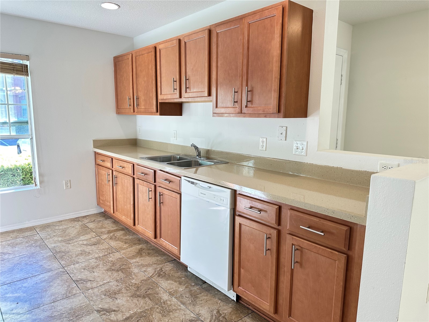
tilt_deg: -8.5
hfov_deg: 71.6
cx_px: 214
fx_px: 297
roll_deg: -0.7
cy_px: 161
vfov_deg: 56.8
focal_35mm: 24
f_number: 1.78
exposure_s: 1/120
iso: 125
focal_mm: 6.86
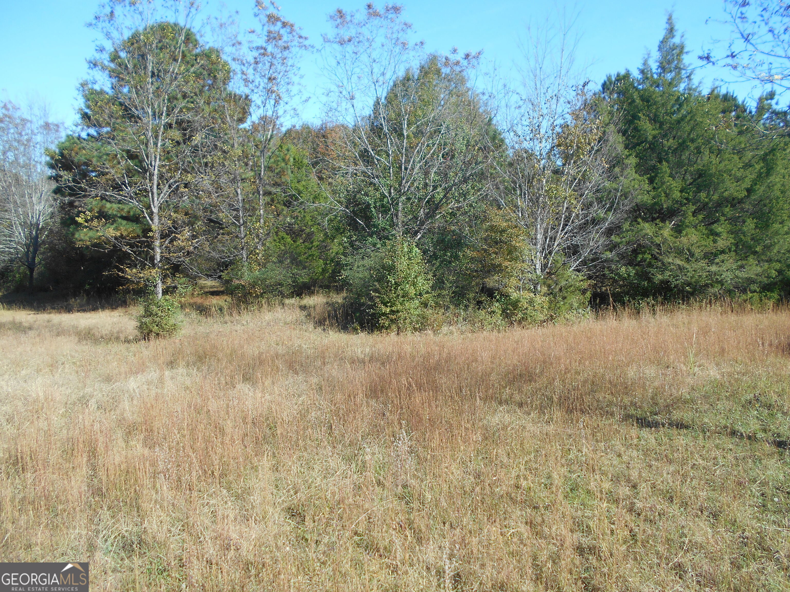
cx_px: 395
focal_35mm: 26
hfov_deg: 67.3
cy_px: 296
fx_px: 593
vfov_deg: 53.1
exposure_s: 1/400
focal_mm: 4.6
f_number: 3.2
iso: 80
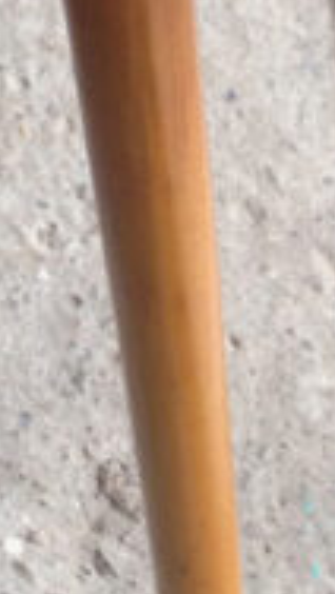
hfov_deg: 5.9
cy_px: -913
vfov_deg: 9.5
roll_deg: +2.2
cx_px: -512
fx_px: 3090
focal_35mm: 196
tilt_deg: -38.9
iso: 64
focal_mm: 4.12
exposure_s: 1/120
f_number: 2.4
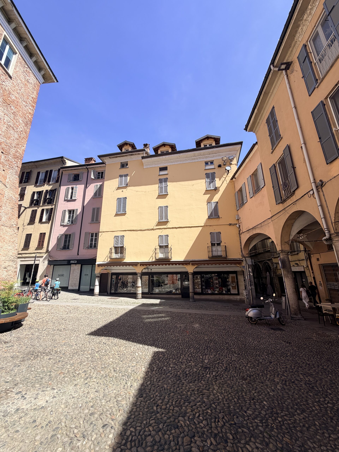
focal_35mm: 14
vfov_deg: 102.1
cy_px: 226
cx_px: 170
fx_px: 183
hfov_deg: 85.7
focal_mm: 2.22
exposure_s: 1/770
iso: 32
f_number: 2.2
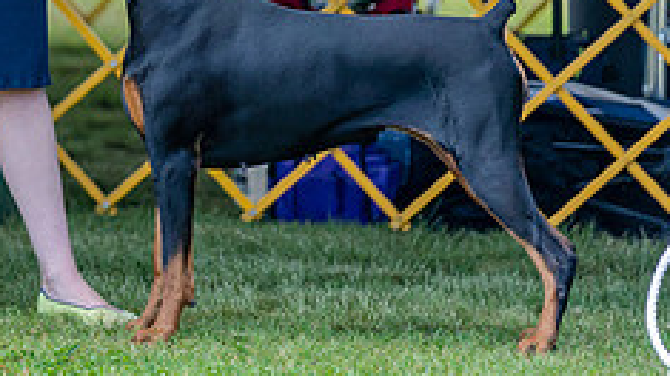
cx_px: 93
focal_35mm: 582
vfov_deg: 2.1
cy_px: -178
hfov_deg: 3.7
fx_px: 10336
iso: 125
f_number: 2.8
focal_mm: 171
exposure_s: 1/800
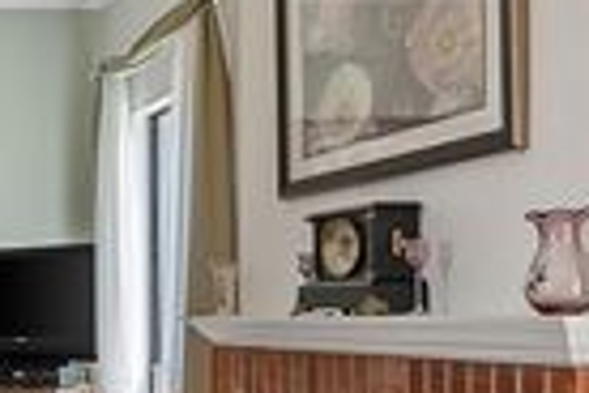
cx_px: -252
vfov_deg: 23.0
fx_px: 949
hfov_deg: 26.7
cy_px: 316
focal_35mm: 58
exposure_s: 5
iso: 800
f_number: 8
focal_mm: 16
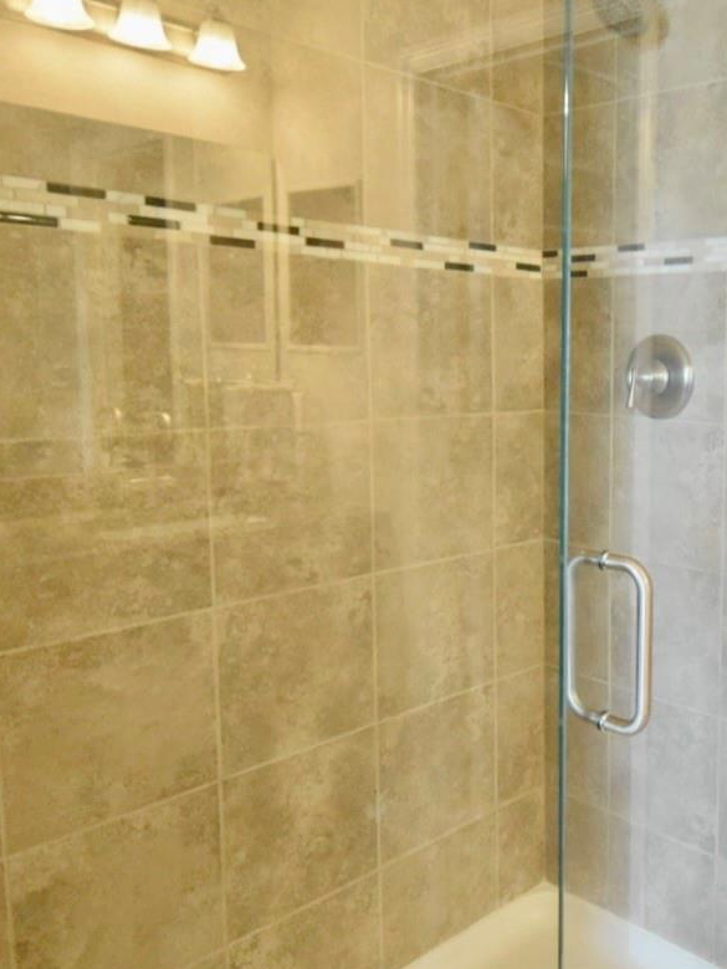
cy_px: 441
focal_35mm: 29
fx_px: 812
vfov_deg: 61.6
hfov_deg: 42.4
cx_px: 709
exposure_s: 1/60
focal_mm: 10
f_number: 4
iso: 3200
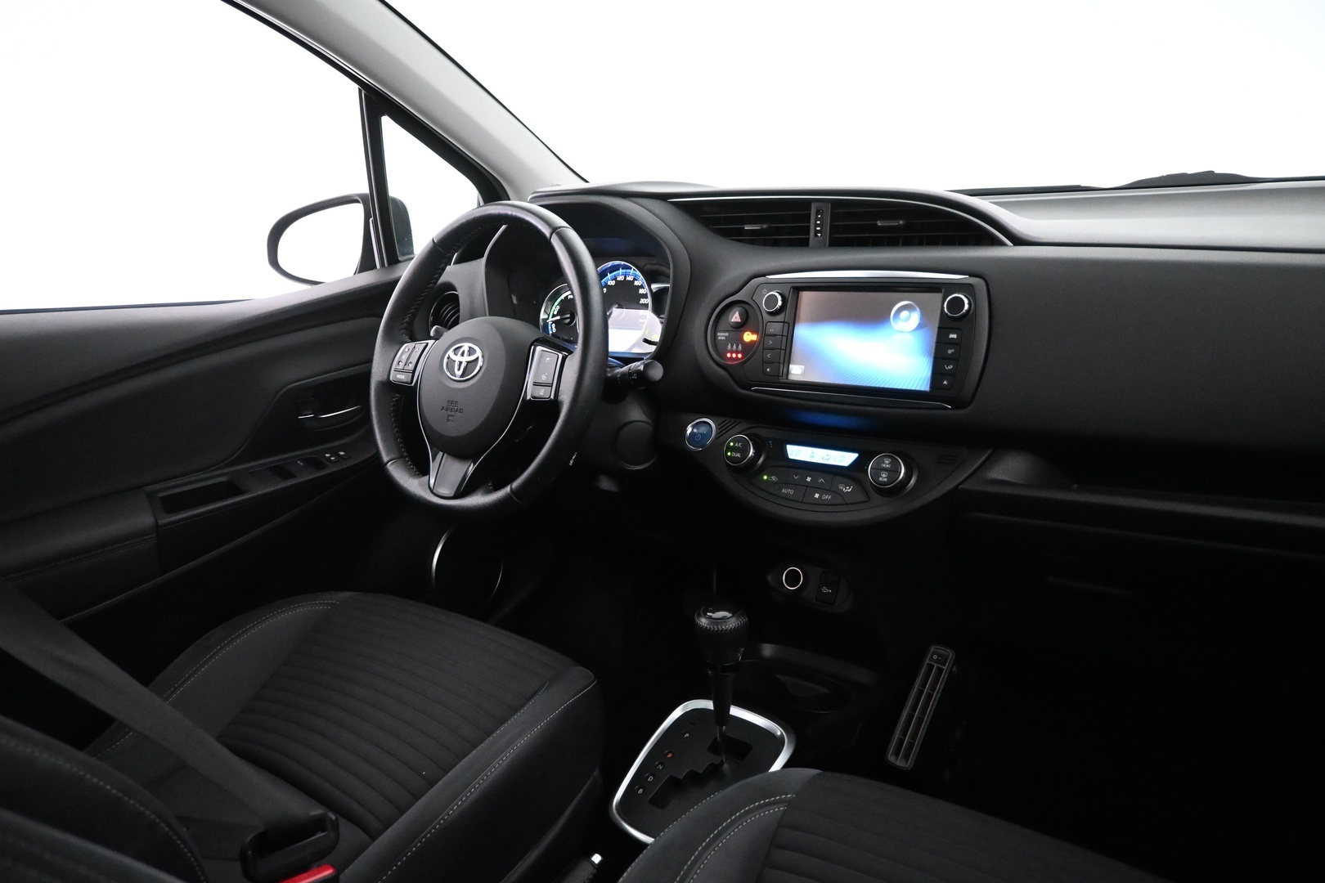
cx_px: 662
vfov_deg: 53.1
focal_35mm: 24
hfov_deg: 73.7
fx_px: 883
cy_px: 442
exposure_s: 1/60
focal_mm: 16
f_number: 3.5
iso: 6400
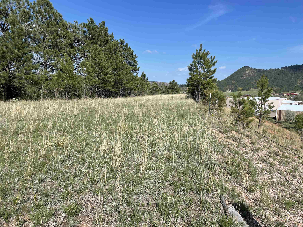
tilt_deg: -6.7
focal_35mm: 26
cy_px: 114
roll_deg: +0.9
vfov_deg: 53.1
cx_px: 152
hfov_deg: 67.3
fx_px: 228
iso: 32
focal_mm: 4.2
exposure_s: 1/3861
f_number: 1.6
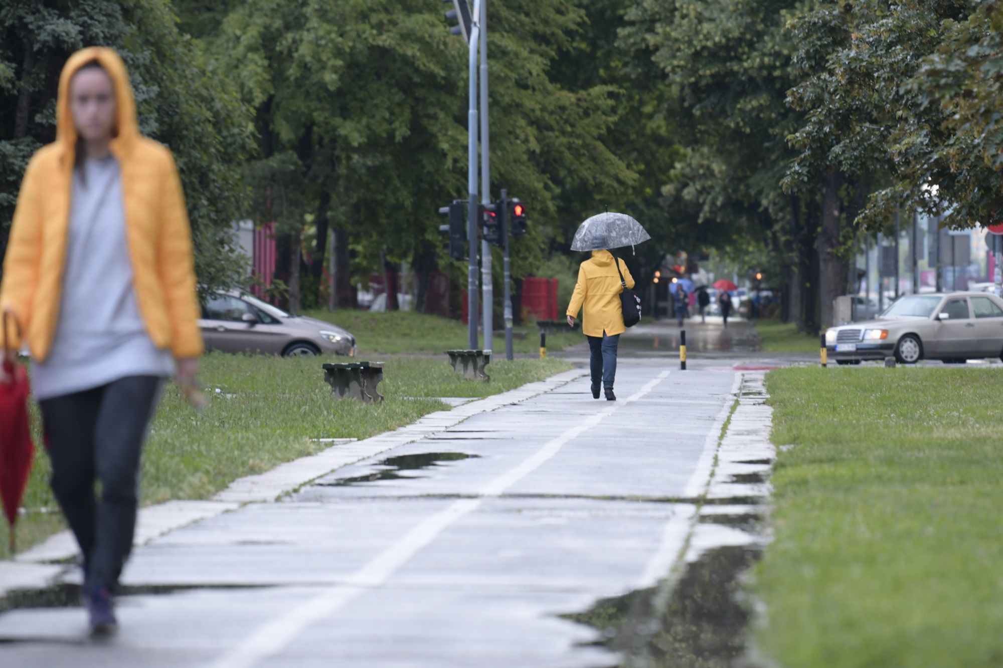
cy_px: 334
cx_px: 502
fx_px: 5571
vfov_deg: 6.9
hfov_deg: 10.3
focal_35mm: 200
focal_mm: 200
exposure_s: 1/200
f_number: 4
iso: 800
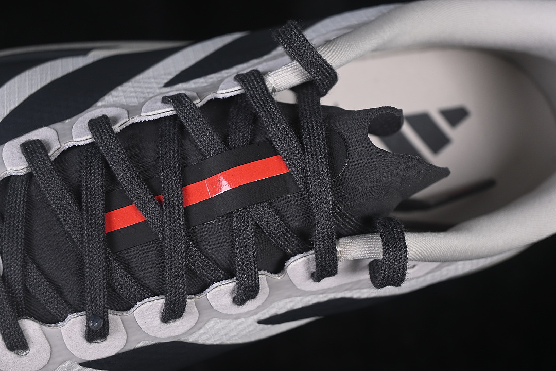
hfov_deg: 27.0
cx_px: 278
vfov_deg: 18.2
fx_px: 1158
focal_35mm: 75
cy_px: 186
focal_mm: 50
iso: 160
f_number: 7.1
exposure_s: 1/80
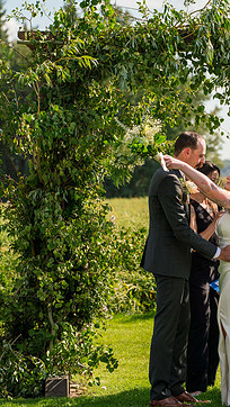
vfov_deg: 12.6
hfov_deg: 7.1
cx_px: 229
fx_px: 1851
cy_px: 196
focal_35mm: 171
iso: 400
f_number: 4.5
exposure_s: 1/2500
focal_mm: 102
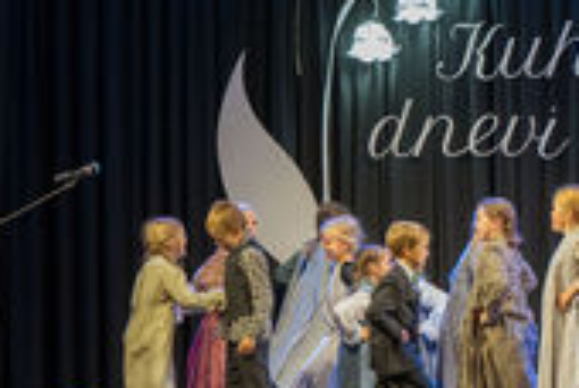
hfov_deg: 11.0
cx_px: 569
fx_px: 2981
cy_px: 286
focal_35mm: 185
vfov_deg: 7.4
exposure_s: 1/250
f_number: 2.8
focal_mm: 70
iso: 3200
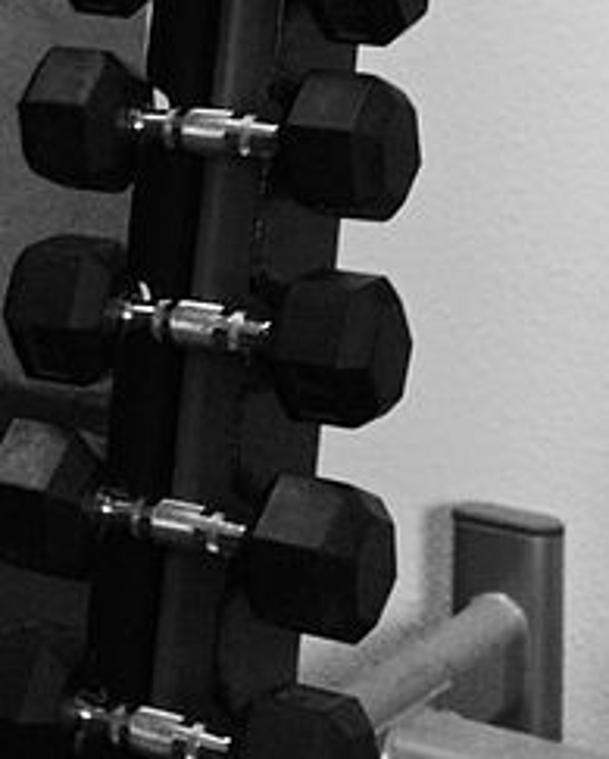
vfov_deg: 10.6
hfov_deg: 8.5
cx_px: -475
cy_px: -419
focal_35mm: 175
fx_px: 3935
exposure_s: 1/250
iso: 4000
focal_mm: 42
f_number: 3.5
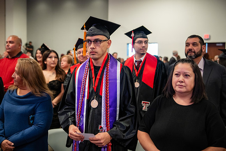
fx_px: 313
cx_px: 98
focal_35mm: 50
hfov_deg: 39.6
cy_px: 68
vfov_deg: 27.1
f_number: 2.8
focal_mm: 43
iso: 2500
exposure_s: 1/160
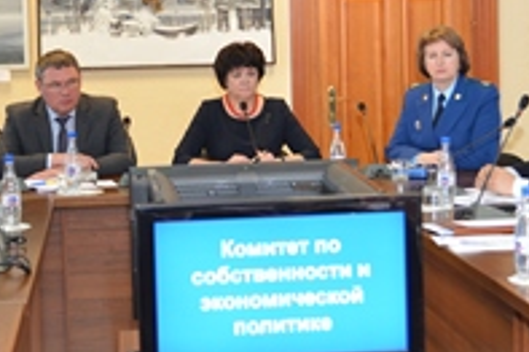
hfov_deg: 21.7
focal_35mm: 94
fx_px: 1380
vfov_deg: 14.5
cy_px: 94
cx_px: 250
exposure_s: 1/60
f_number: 4
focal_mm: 44
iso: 720
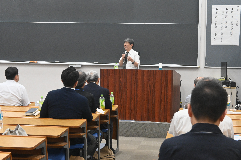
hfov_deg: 27.0
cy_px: 80
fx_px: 502
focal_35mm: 75
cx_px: 120
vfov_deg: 18.2
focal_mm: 50
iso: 3200
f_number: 7.1
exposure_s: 1/80
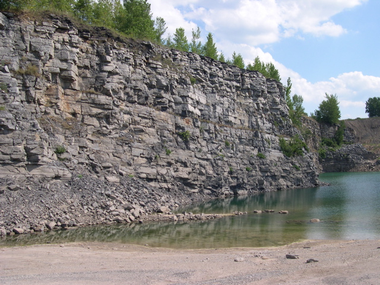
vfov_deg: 37.7
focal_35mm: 38
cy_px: 142
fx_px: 417
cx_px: 190
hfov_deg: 49.0
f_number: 7.6
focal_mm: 8
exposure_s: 1/176
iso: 100
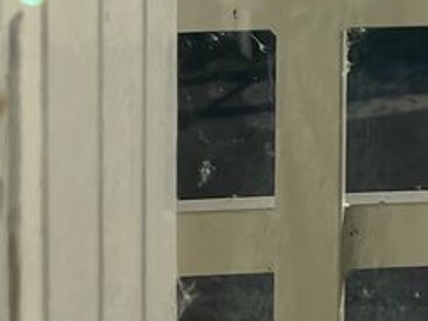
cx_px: 751
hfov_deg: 12.2
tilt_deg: -2.4
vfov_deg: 8.6
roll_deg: +0.1
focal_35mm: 149
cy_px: -588
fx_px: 1842
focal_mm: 5.1
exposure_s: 1/11905
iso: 50
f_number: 1.6
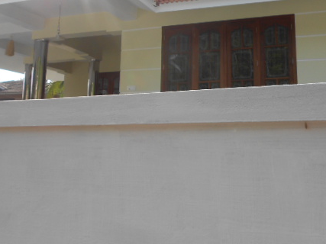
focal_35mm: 39
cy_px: 67
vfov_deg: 36.1
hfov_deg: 47.6
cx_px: 197
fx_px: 367
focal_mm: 4.6
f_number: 3.2
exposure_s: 1/400
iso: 80
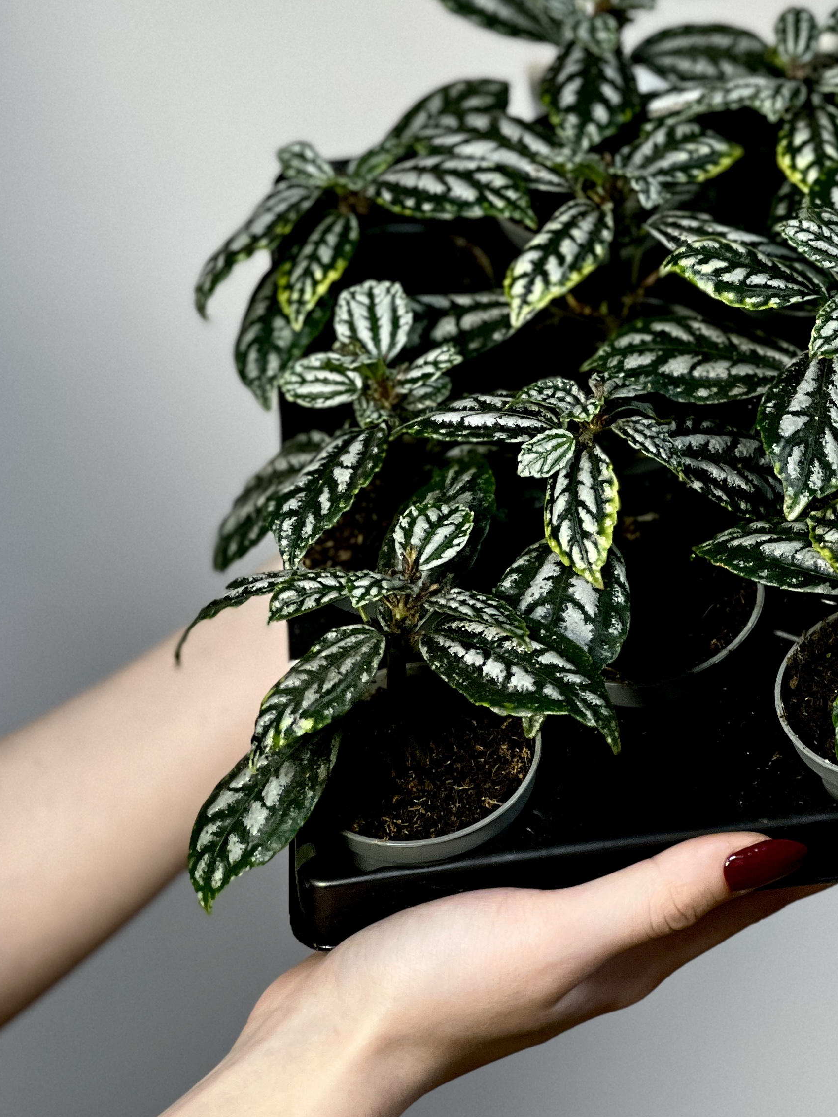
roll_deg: +0.0
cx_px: 520
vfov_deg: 14.4
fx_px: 4421
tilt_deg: -12.2
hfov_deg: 10.8
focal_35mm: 137
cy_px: 353
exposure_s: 1/100
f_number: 2.8
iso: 250
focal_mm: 9
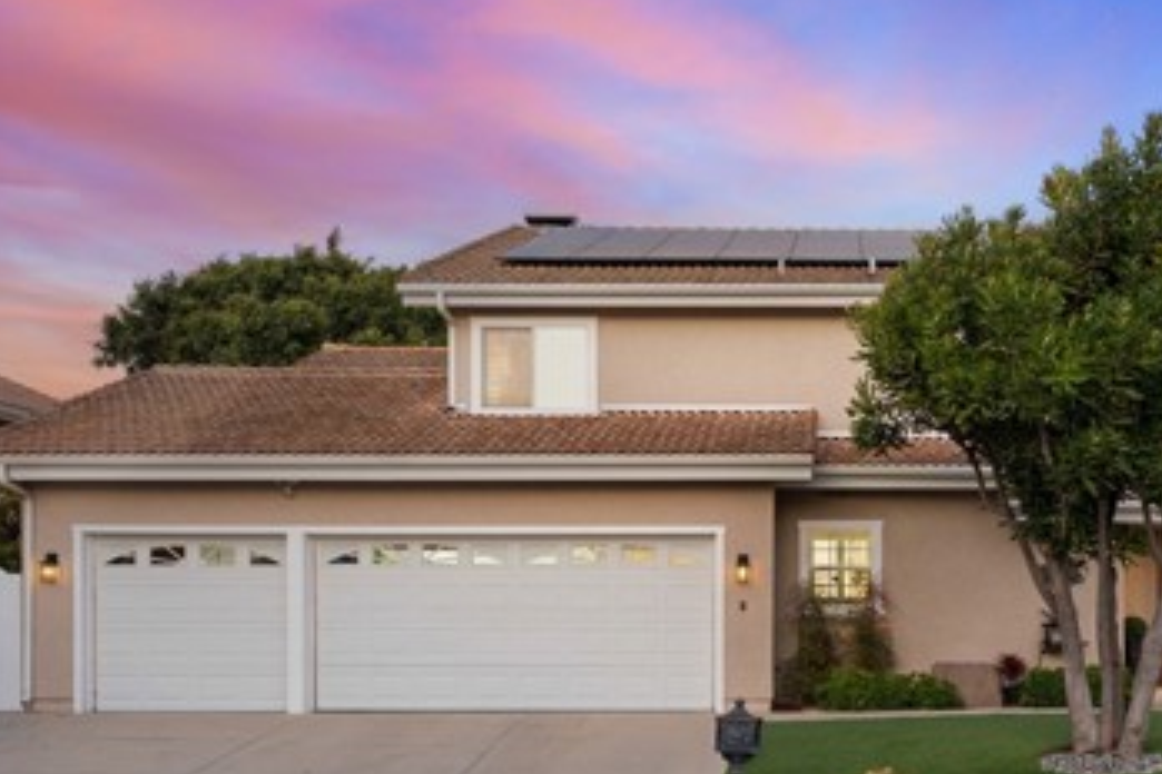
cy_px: 559
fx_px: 1514
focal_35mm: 47
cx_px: 828
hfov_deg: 41.1
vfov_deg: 28.4
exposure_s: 1.6
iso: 250
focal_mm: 25.5
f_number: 9
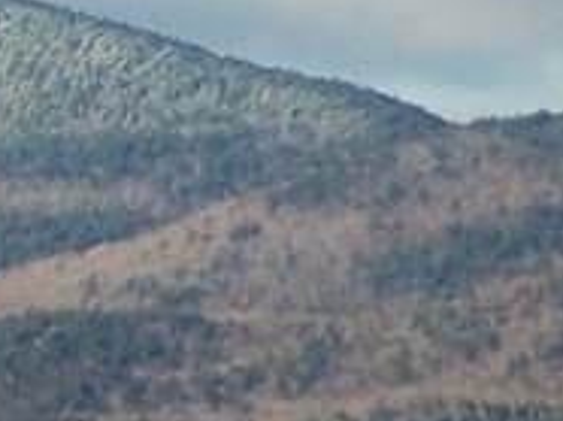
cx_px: -624
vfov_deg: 0.8
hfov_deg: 1.1
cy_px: -61
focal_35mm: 1746
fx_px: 28361
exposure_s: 1/350
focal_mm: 52.6
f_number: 3.6
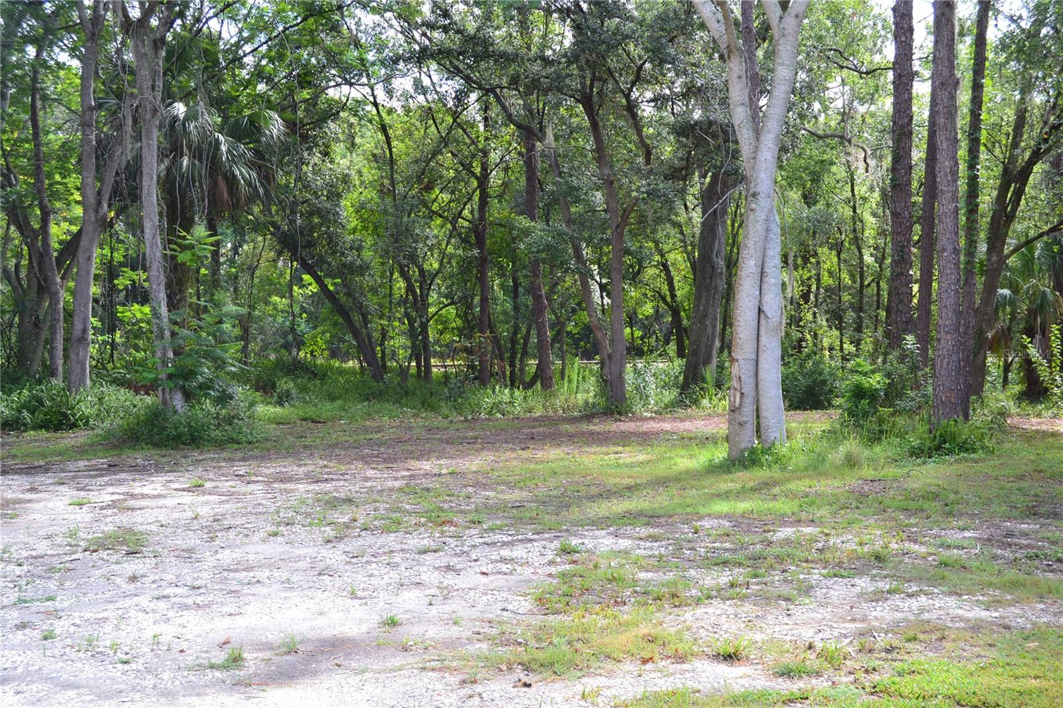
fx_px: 1373
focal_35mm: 46
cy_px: 354
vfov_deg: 28.9
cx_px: 532
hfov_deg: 42.3
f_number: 9
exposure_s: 1/100
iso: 400
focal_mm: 31
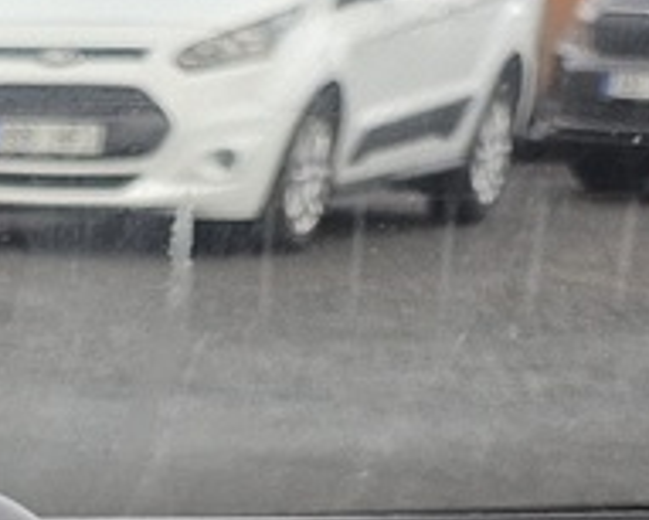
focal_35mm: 188
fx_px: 3613
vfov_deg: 7.0
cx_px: -1047
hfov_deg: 9.0
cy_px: 1771
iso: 125
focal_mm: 5.4
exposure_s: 1/180
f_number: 1.8
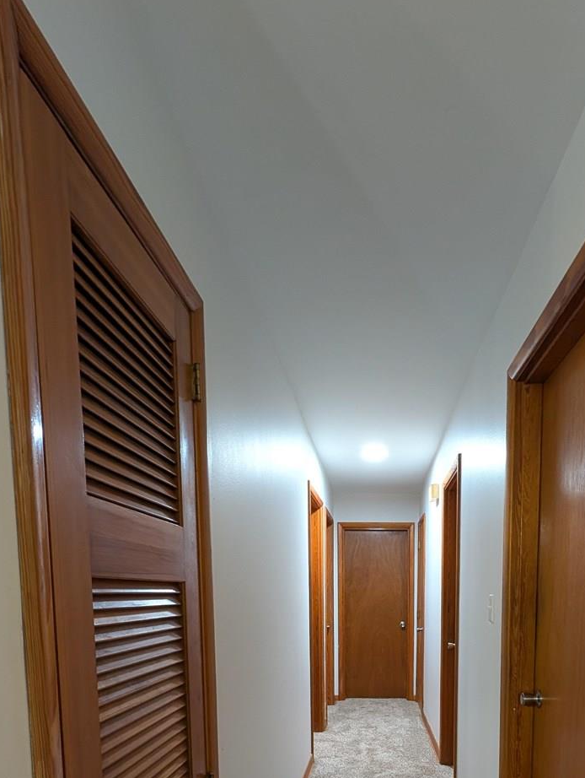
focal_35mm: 20
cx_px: 384
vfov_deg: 72.0
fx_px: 450
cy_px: 640
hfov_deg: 64.6
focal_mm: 2.02
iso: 267
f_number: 1.7
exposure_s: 1/24
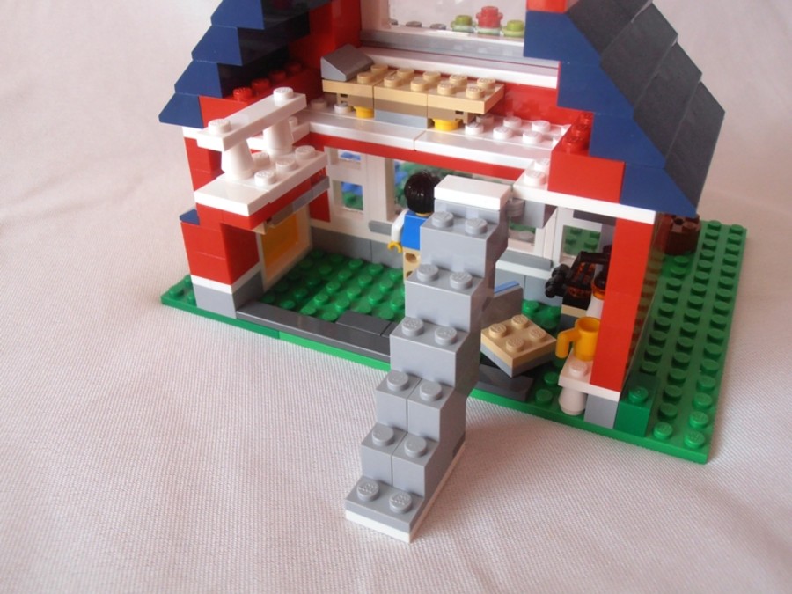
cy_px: 297
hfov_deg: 50.1
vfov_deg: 38.7
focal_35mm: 37
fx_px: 847
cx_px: 396
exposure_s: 1/30
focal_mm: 6.61
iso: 125
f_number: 3.9
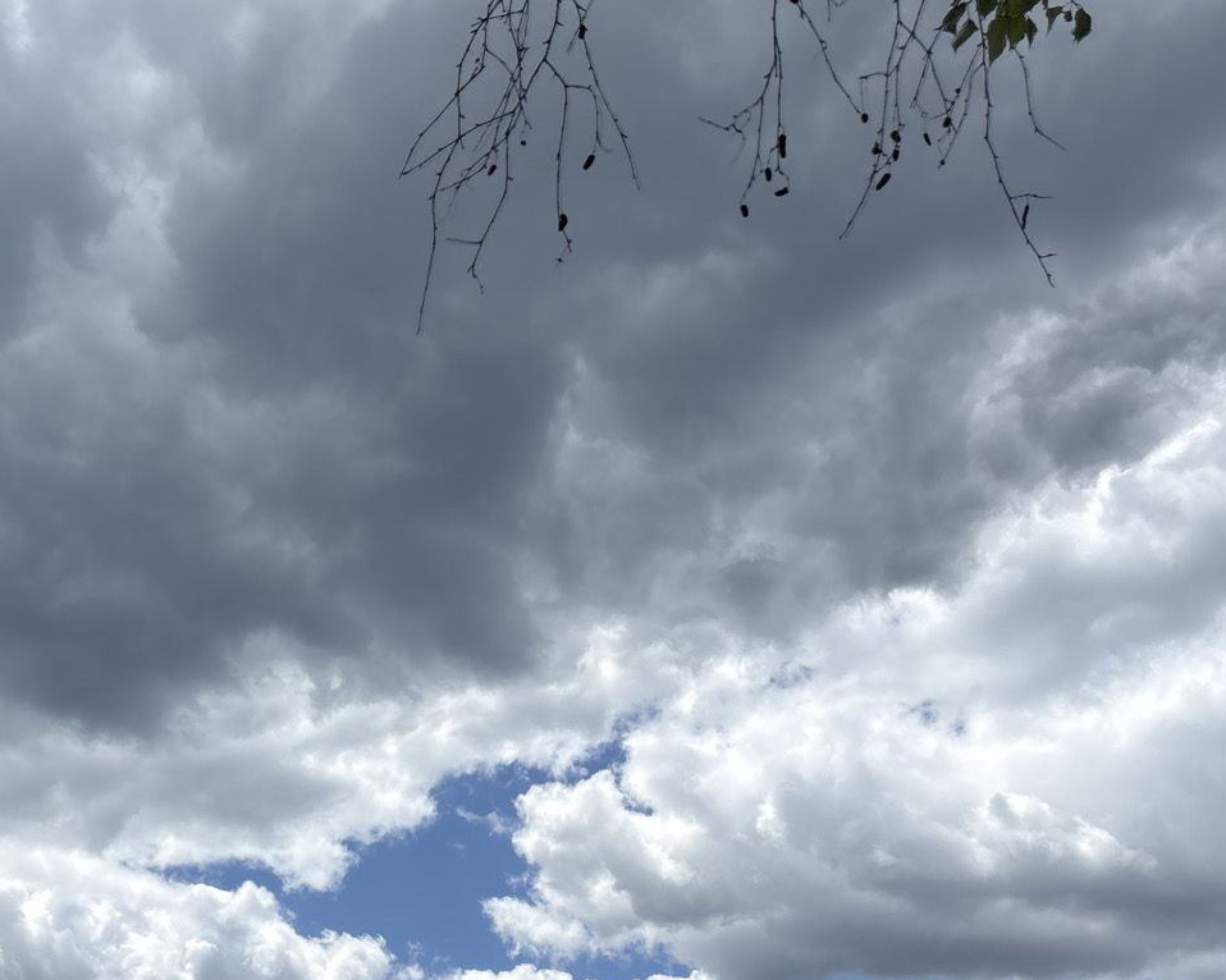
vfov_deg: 28.1
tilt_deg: +20.3
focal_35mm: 53
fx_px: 1923
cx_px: 445
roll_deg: +1.1
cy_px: 766
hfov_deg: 35.1
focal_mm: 5.96
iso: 50
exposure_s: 1/7194
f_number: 1.6
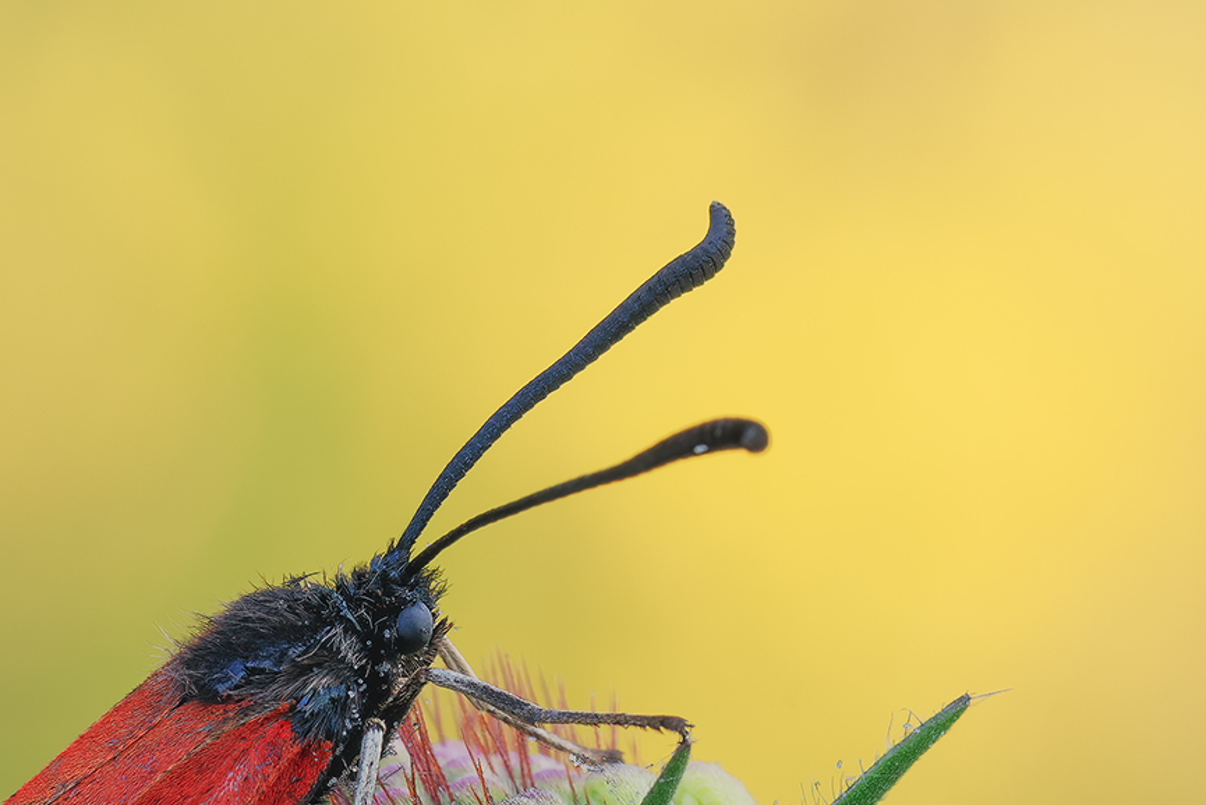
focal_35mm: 281
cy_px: 823
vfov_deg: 4.9
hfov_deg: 7.3
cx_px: 572
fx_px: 9414
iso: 400
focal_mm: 90
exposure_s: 1/13
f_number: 10
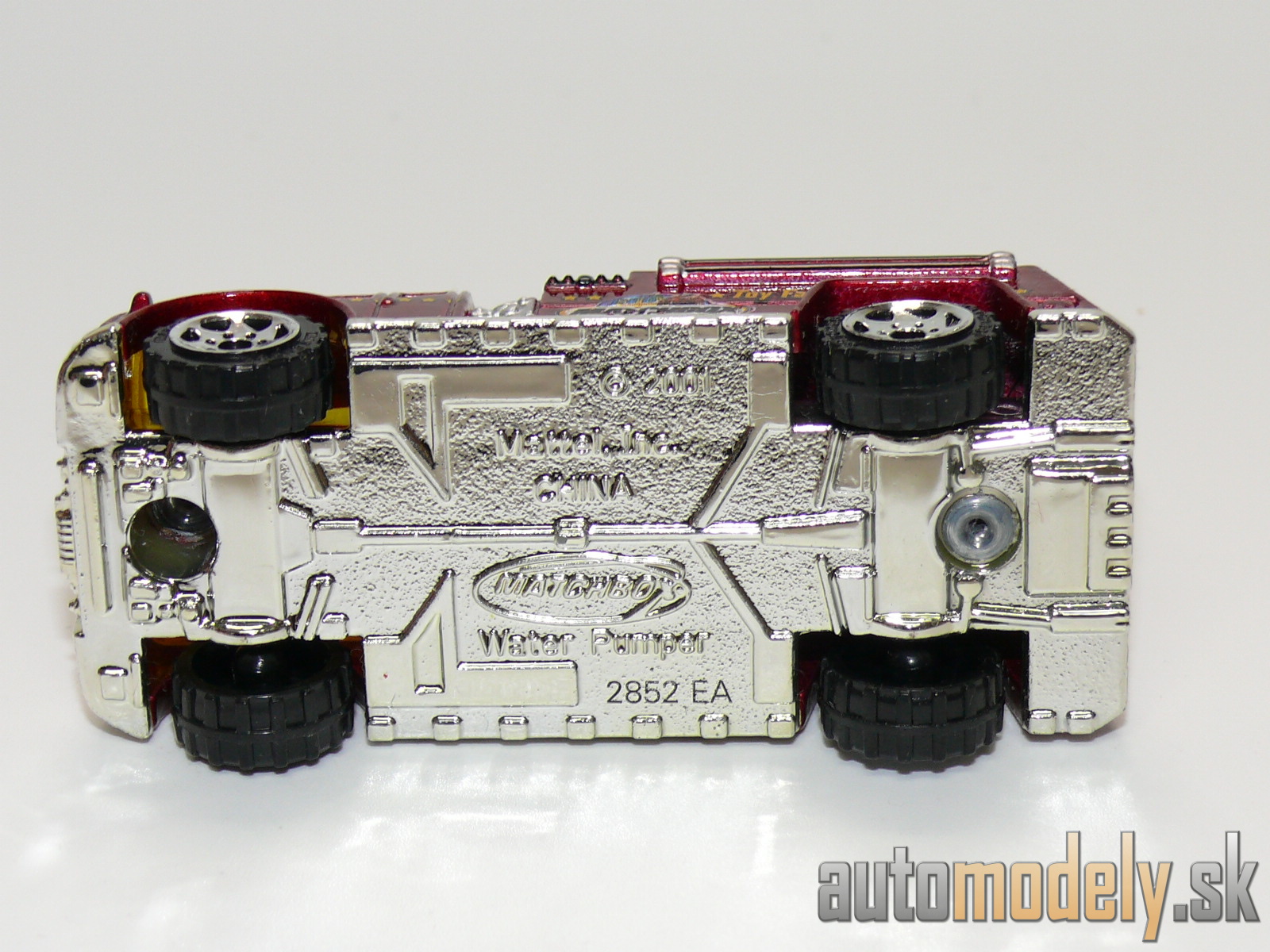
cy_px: 476
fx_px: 3779
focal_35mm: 103
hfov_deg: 19.1
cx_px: 635
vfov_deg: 14.4
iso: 100
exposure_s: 1/30
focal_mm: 13.6
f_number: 4
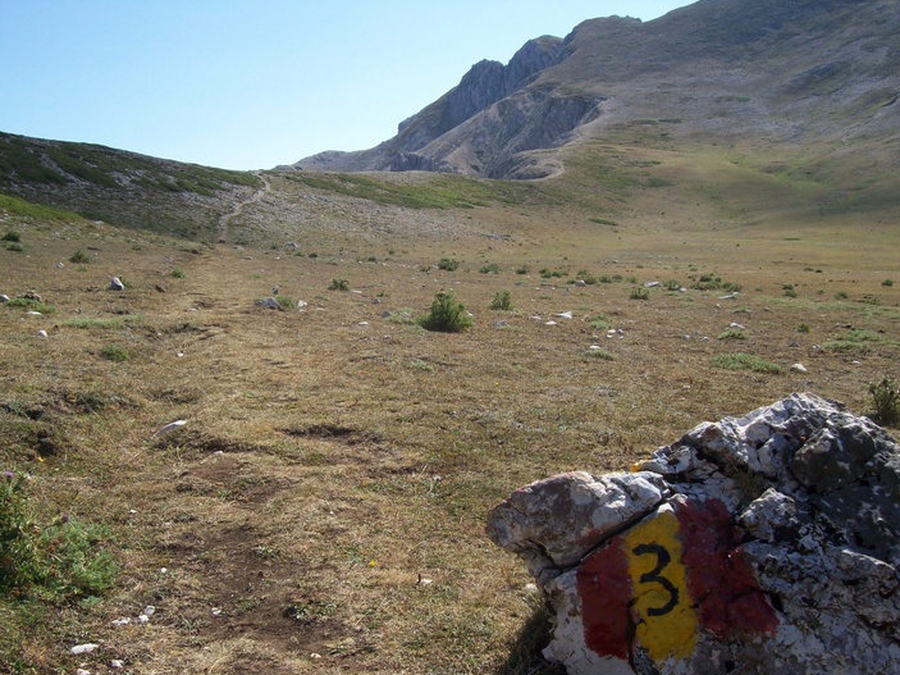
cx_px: 391
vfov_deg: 35.1
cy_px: 378
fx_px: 1066
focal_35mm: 41
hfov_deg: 45.7
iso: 80
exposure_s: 1/534
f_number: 4.8
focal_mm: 6
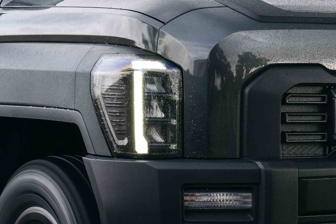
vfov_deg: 9.9
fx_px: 1297
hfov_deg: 14.6
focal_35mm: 139
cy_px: 141
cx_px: 323
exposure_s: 1/30
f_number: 9
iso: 320
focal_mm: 46
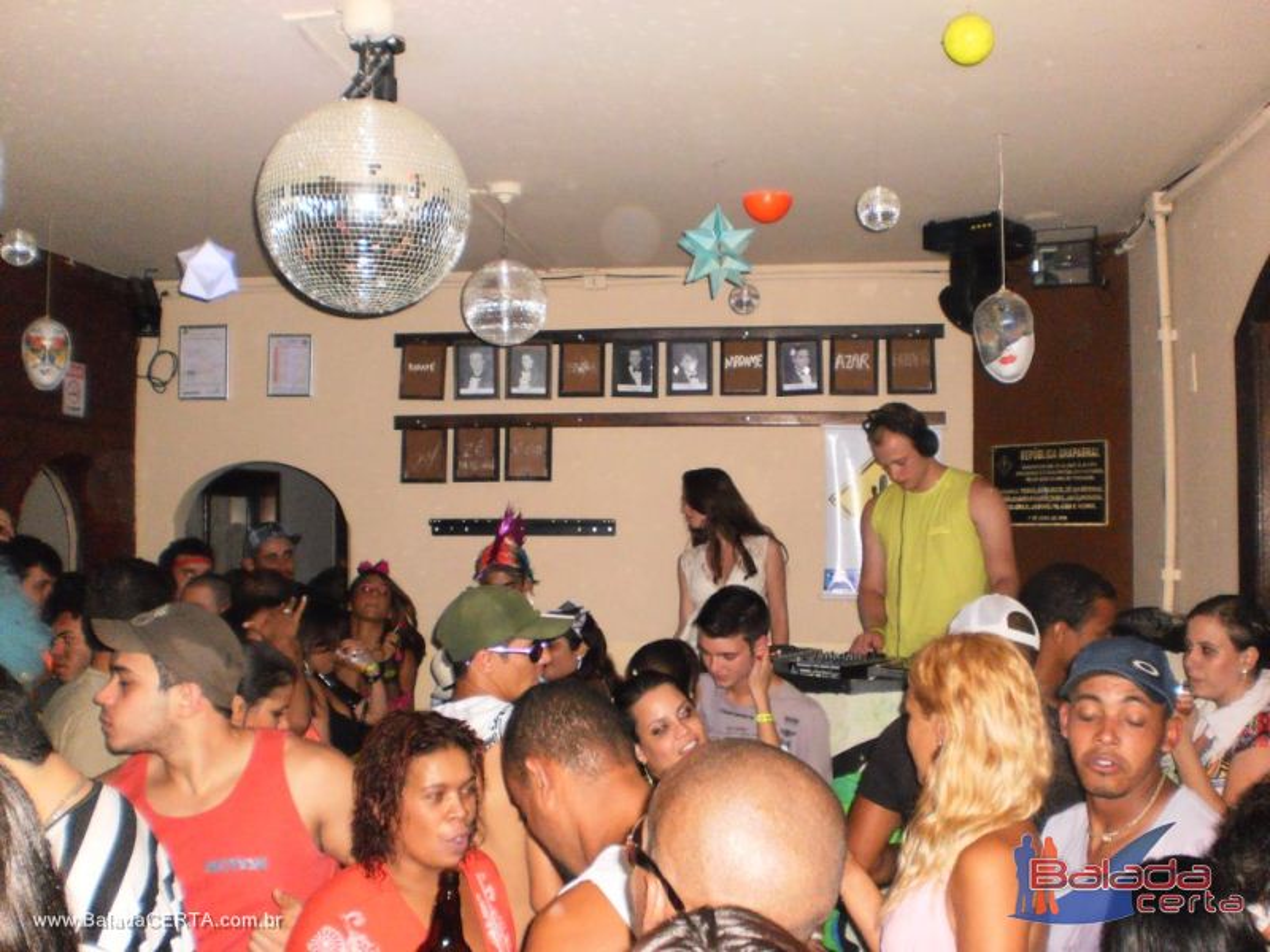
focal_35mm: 36
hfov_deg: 51.4
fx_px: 1321
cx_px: 635
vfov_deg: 39.7
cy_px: 476
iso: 640
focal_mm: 6.3
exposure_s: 1/30
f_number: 3.1
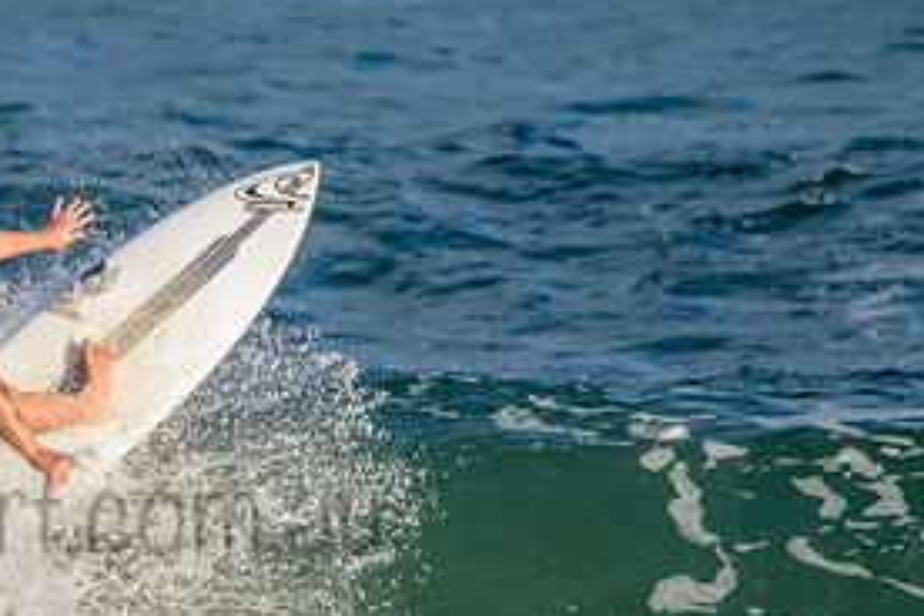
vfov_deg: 1.1
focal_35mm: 1285
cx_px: 27
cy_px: 477
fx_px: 32979
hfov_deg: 1.6
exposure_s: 1/1250
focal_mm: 500
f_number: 5.6
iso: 180
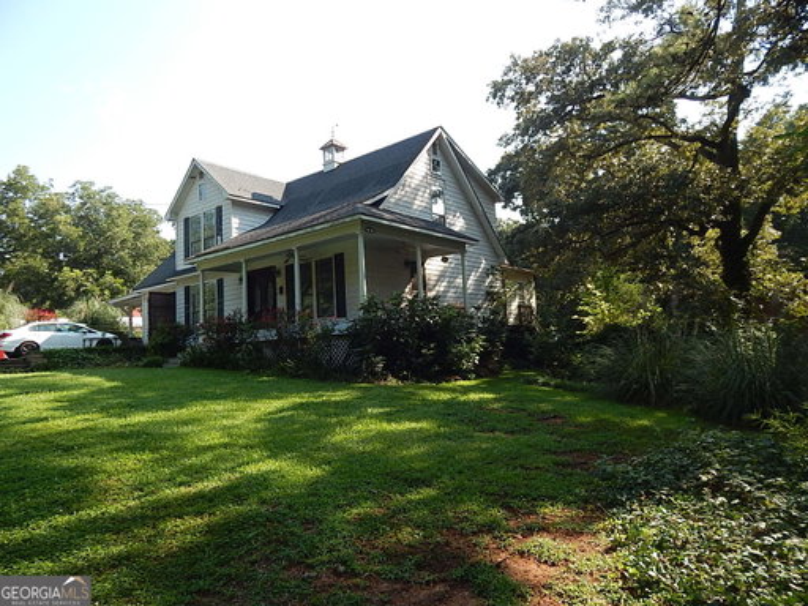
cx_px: 404
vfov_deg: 58.9
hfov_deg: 73.9
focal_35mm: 23
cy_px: 303
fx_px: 537
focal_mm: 4
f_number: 3
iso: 125
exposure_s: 1/500
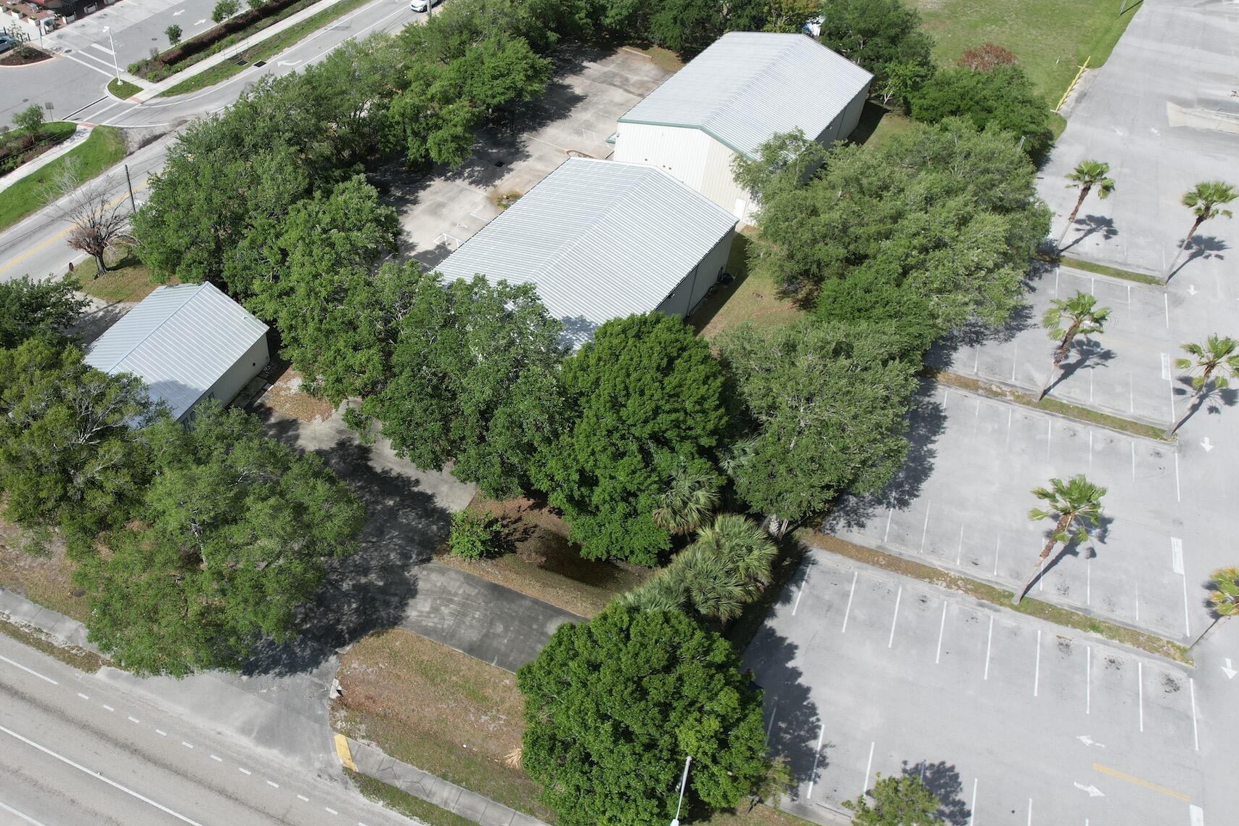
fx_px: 998
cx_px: 433
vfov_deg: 45.0
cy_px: 420
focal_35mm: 29
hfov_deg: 62.4
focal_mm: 8.38
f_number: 2.8
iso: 100
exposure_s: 1/2500
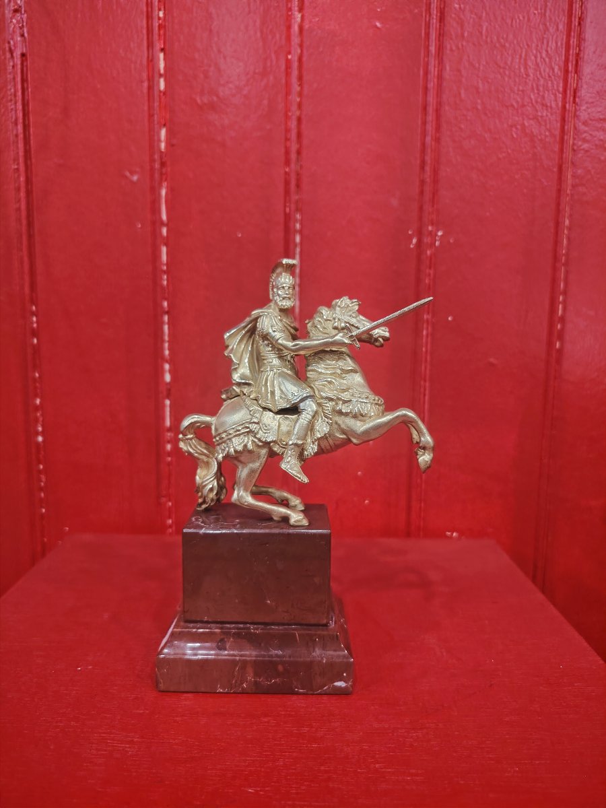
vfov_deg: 71.6
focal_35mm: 24
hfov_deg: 56.8
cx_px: 303
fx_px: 560
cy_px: 404
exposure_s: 1/25
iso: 1484
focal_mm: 5.25
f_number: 1.75
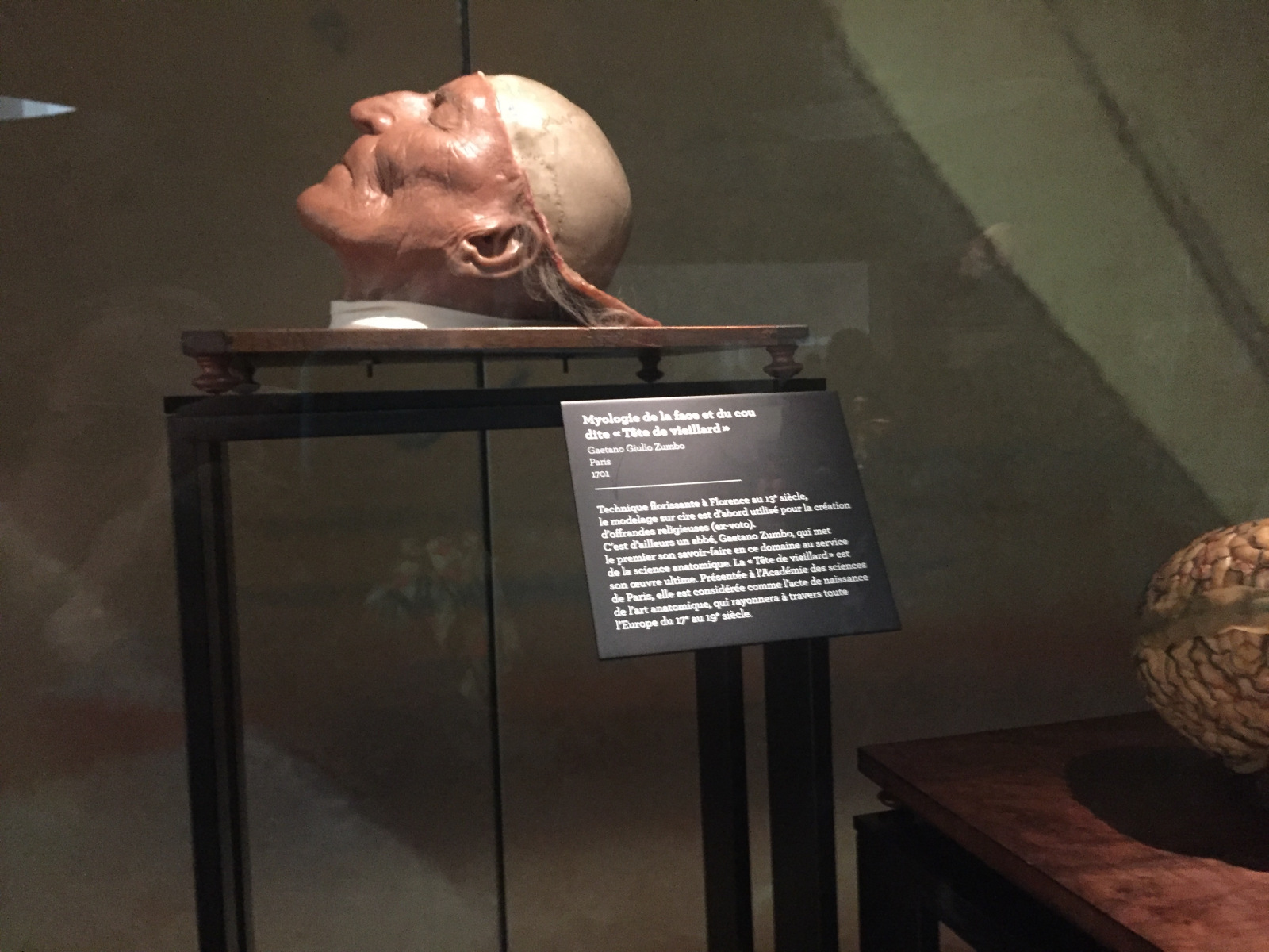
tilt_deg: -5.5
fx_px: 1063
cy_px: 476
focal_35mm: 29
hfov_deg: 61.7
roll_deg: +1.3
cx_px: 634
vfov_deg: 48.2
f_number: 2.2
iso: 800
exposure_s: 1/17
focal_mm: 4.15
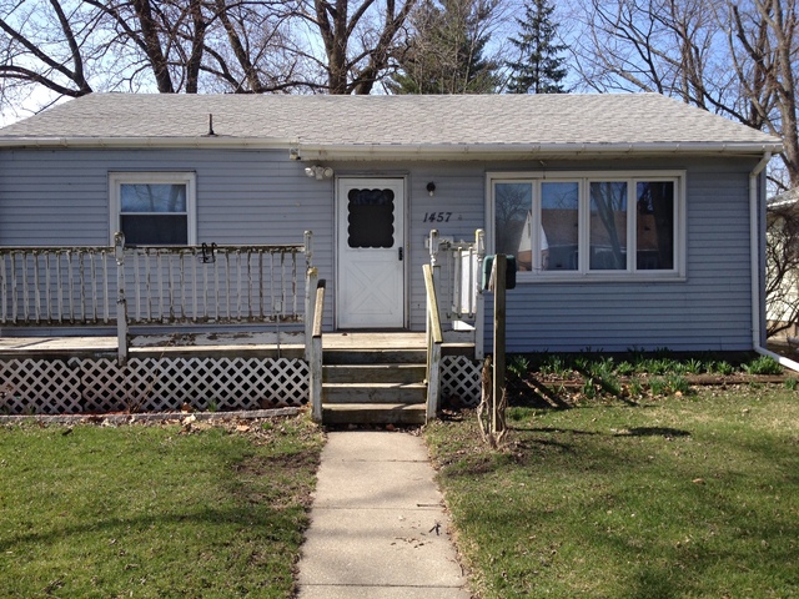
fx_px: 808
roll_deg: +0.3
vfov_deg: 40.7
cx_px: 400
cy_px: 300
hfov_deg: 52.6
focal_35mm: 35
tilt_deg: -1.4
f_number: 2.4
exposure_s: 1/876
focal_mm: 4.28
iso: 50
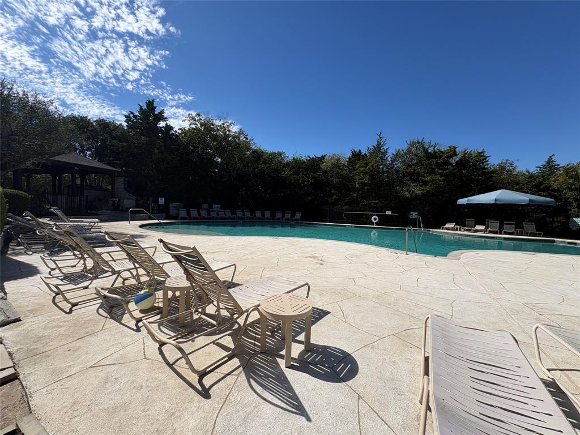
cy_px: 218
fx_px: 235
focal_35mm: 14
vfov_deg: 85.7
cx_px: 290
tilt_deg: -2.0
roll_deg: -1.9
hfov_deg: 102.1
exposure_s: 1/3247
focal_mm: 2.22
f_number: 2.2
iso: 50
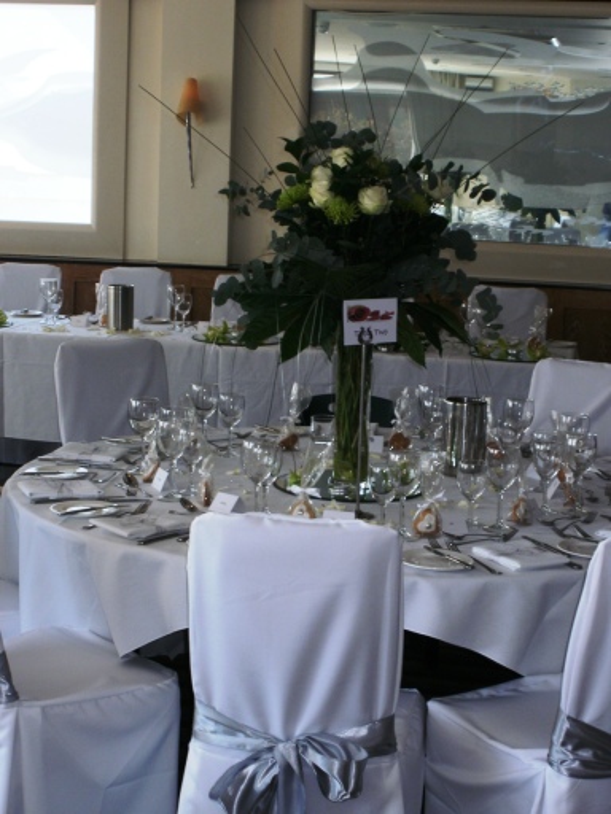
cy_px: 407
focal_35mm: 64
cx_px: 306
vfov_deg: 30.3
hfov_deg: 22.9
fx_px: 1506
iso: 100
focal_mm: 11.2
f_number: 4.6
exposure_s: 1/160
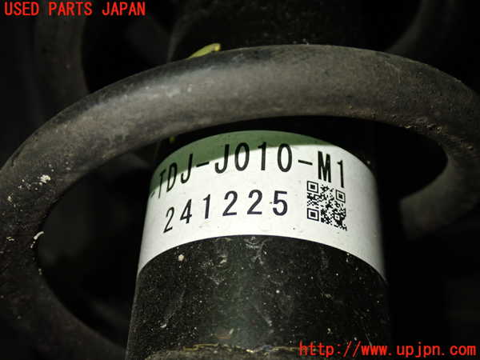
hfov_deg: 40.4
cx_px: 240
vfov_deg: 30.9
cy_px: 180
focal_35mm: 47
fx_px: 652
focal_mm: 8.4
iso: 320
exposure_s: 1/50
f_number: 3.1
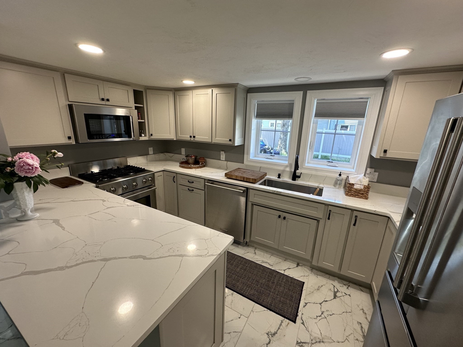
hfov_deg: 102.1
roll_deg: -2.5
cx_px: 232
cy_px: 174
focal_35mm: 14
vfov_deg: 85.7
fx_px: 187
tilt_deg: -14.9
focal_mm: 2.22
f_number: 2.2
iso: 160
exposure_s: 1/120
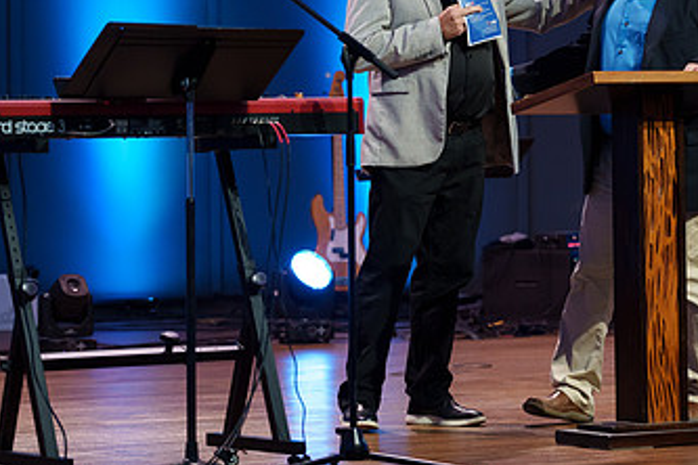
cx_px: 486
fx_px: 3276
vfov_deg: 8.1
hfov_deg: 12.1
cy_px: 148
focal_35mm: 169
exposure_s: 1/200
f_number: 3.5
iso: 1600
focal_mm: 97
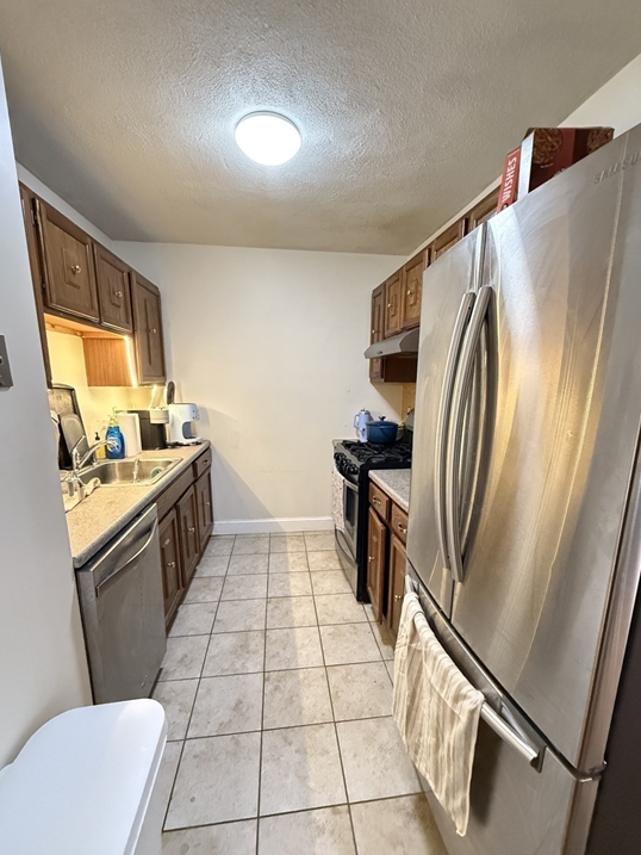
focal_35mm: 15
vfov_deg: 98.0
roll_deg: -0.6
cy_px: 454
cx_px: 326
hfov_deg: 81.8
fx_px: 370
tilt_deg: -10.7
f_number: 2.2
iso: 1250
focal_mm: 2.22
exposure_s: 1/60
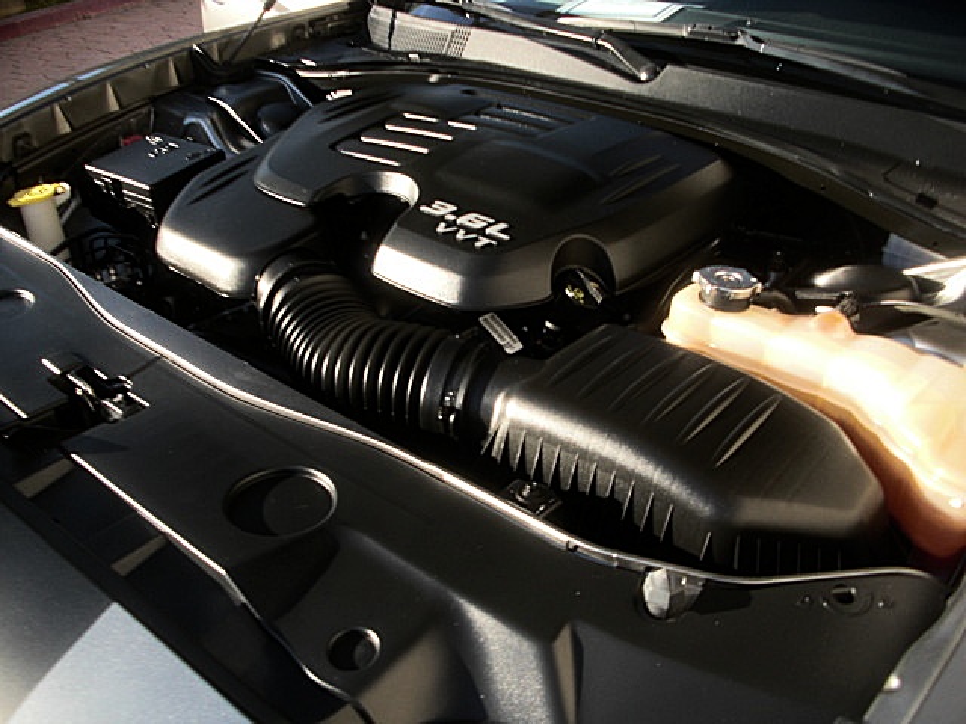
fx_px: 1005
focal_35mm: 36
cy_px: 362
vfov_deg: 39.7
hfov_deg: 51.4
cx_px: 483
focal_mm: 6.3
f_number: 2.8
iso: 50
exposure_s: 1/160
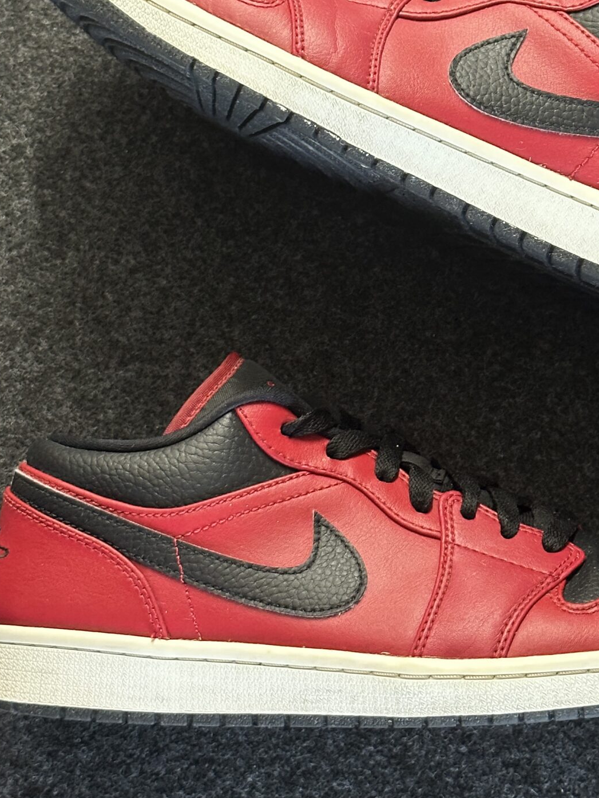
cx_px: 422
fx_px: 2030
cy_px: 329
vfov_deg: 22.2
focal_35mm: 88
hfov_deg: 16.7
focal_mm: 6.86
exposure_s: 1/25
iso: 400
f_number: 1.78
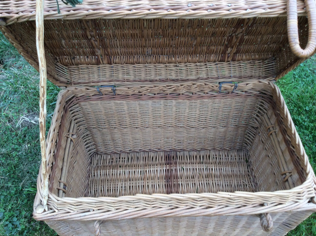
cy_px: 118
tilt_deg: -52.0
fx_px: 292
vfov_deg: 44.1
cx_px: 158
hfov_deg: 56.9
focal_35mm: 32
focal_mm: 3.3
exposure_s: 1/100
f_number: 2.4
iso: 50
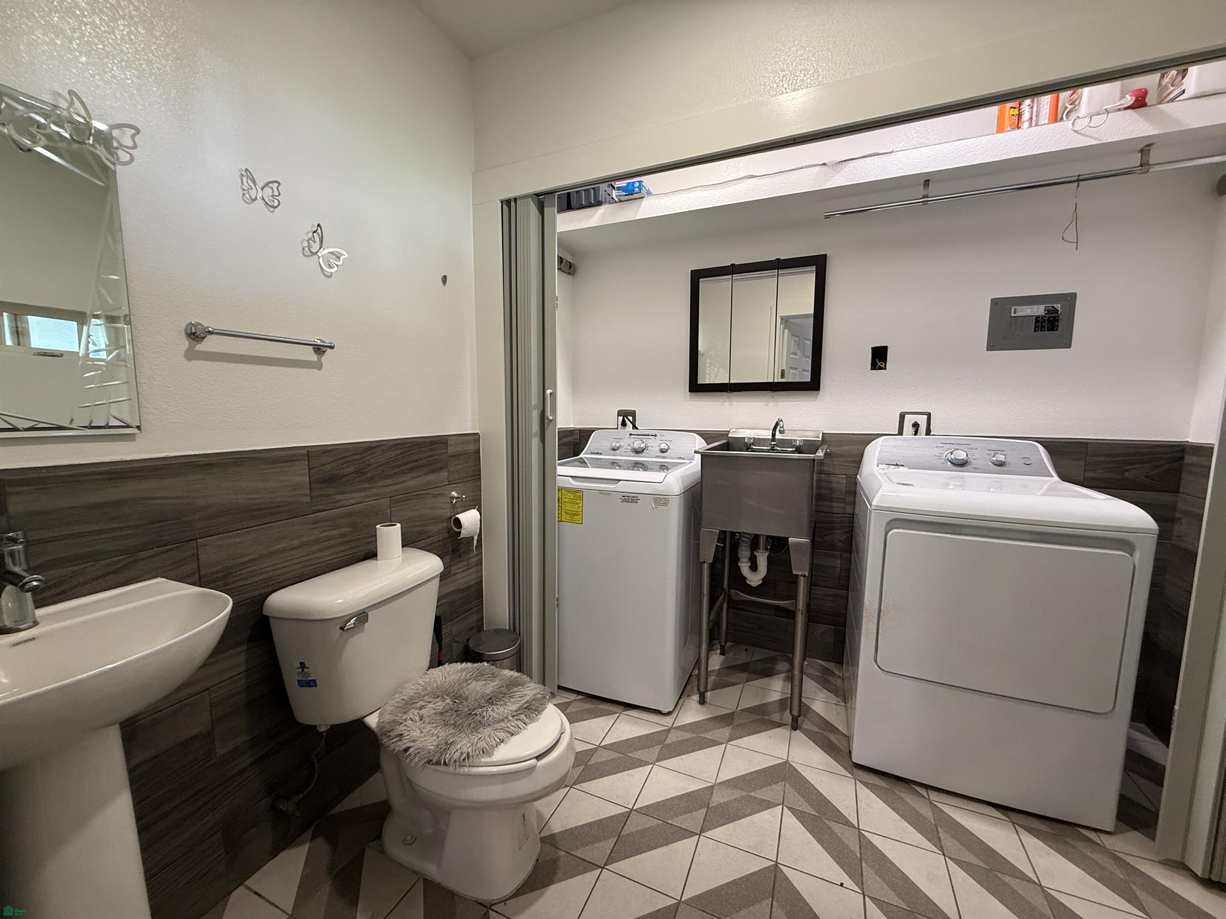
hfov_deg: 102.1
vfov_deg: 85.7
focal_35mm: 14
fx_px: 496
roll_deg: +0.2
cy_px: 460
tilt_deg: -5.8
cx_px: 613
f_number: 2.2
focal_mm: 2.22
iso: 200
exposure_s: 1/60
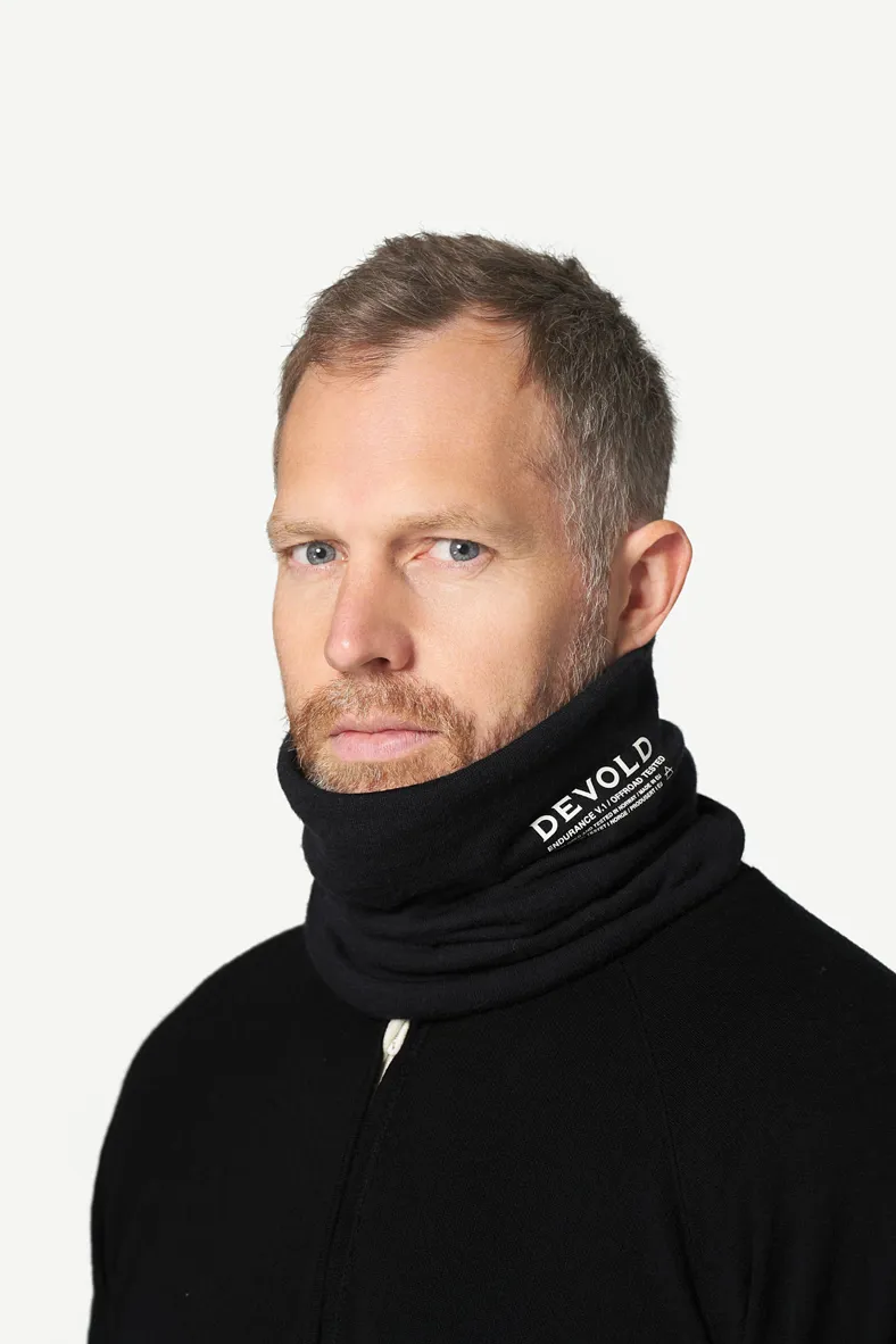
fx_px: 4890
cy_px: 666
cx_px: 450
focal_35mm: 131
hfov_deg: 10.5
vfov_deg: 15.6
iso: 160
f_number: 6.3
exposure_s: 1/160
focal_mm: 129
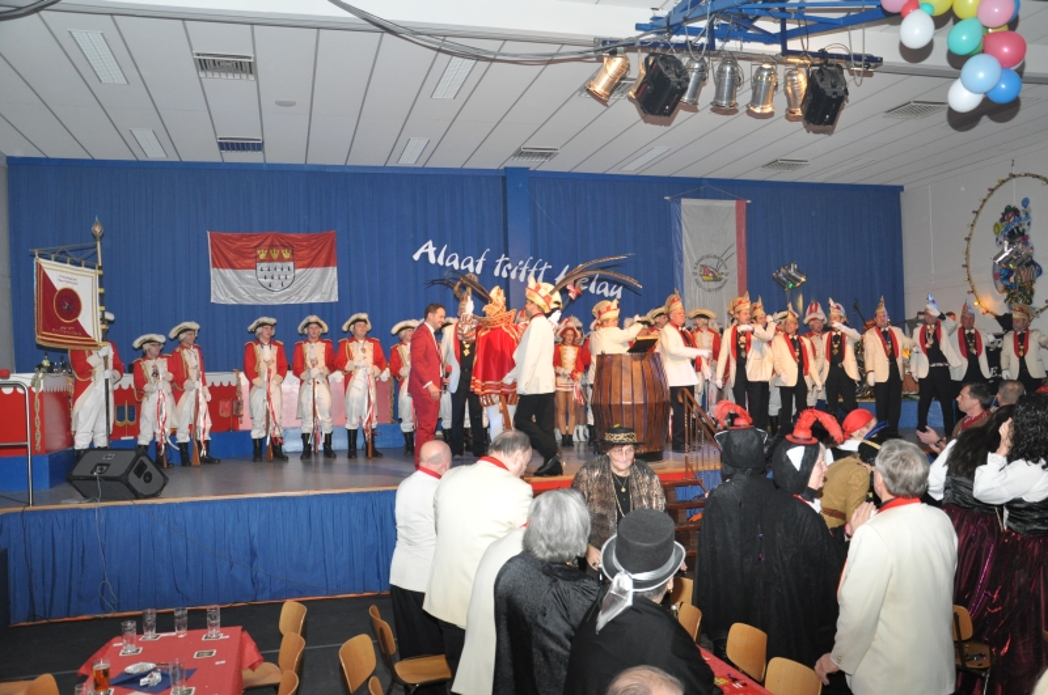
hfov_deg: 59.6
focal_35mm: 32
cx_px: 524
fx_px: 916
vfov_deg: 41.6
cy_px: 348
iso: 800
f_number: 5.6
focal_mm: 21
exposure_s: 1/60
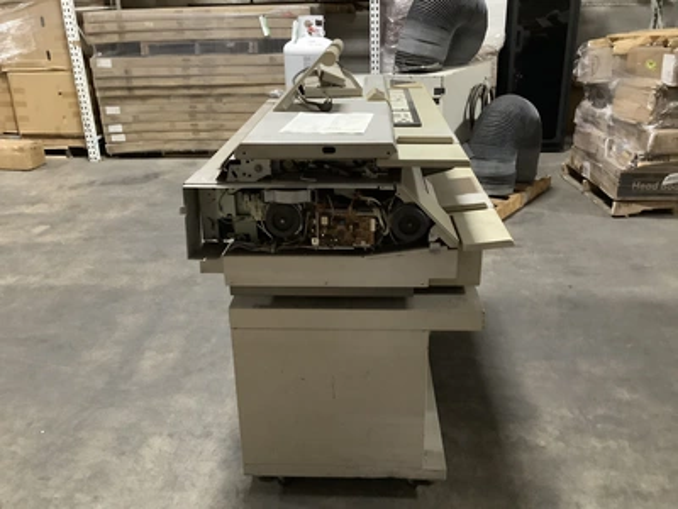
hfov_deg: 58.4
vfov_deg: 45.4
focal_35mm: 31
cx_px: 339
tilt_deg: -21.4
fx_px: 607
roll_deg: +1.4
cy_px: 254
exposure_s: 1/24
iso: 640
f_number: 2.4
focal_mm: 3.3
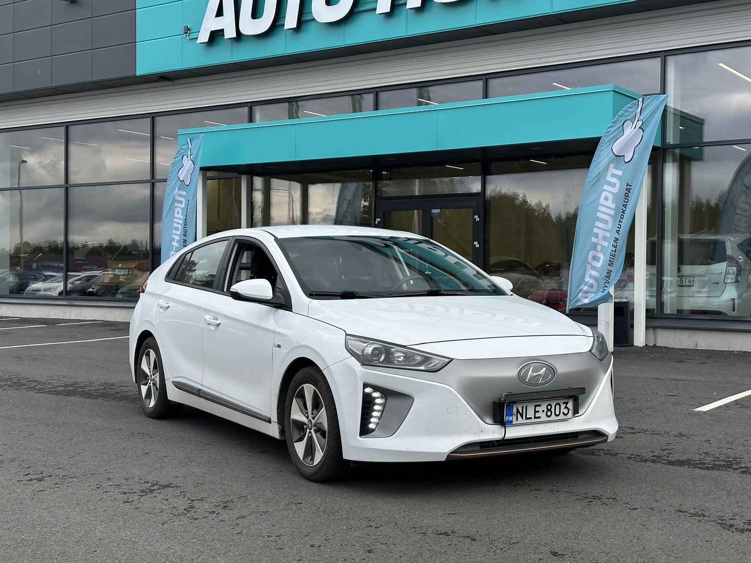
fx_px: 1041
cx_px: 376
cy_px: 282
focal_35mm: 48
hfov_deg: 39.7
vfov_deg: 30.3
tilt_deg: +0.6
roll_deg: -0.6
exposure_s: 1/1433
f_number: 1.78
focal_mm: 6.86
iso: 64
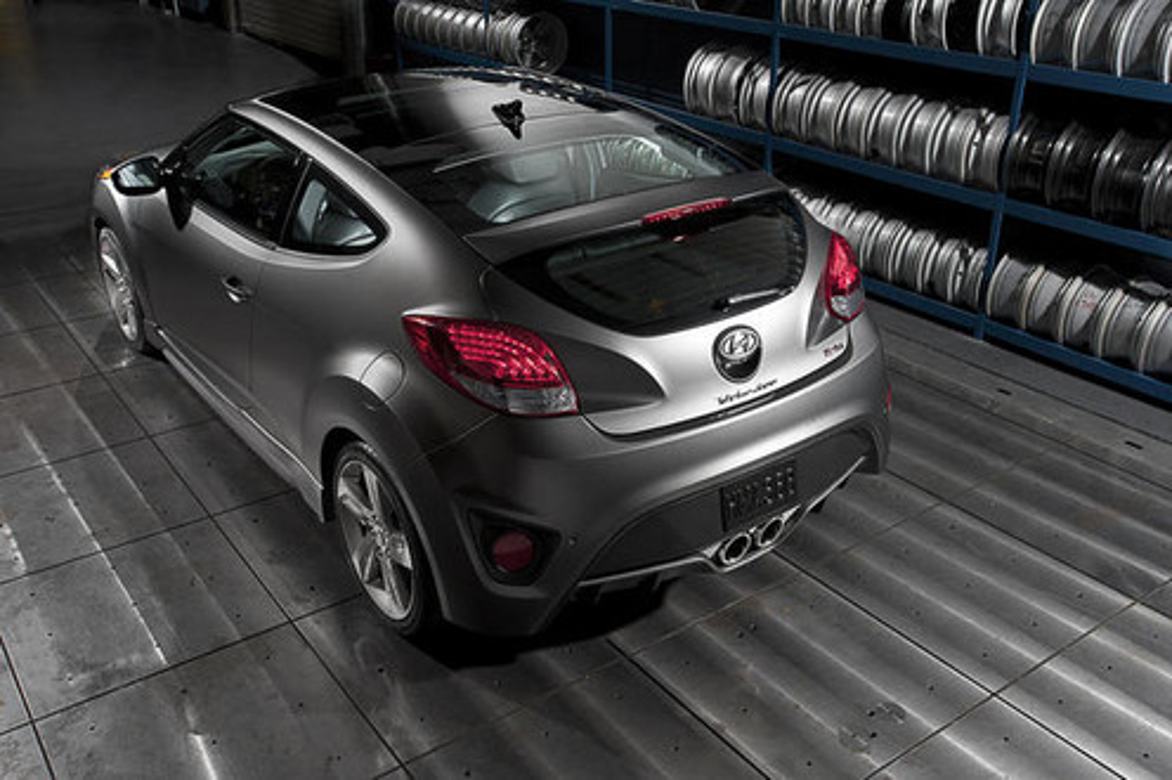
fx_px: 1139
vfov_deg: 37.8
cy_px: 390
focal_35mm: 35
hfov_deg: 54.5
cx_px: 586
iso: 200
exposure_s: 1/40
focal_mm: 35
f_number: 10
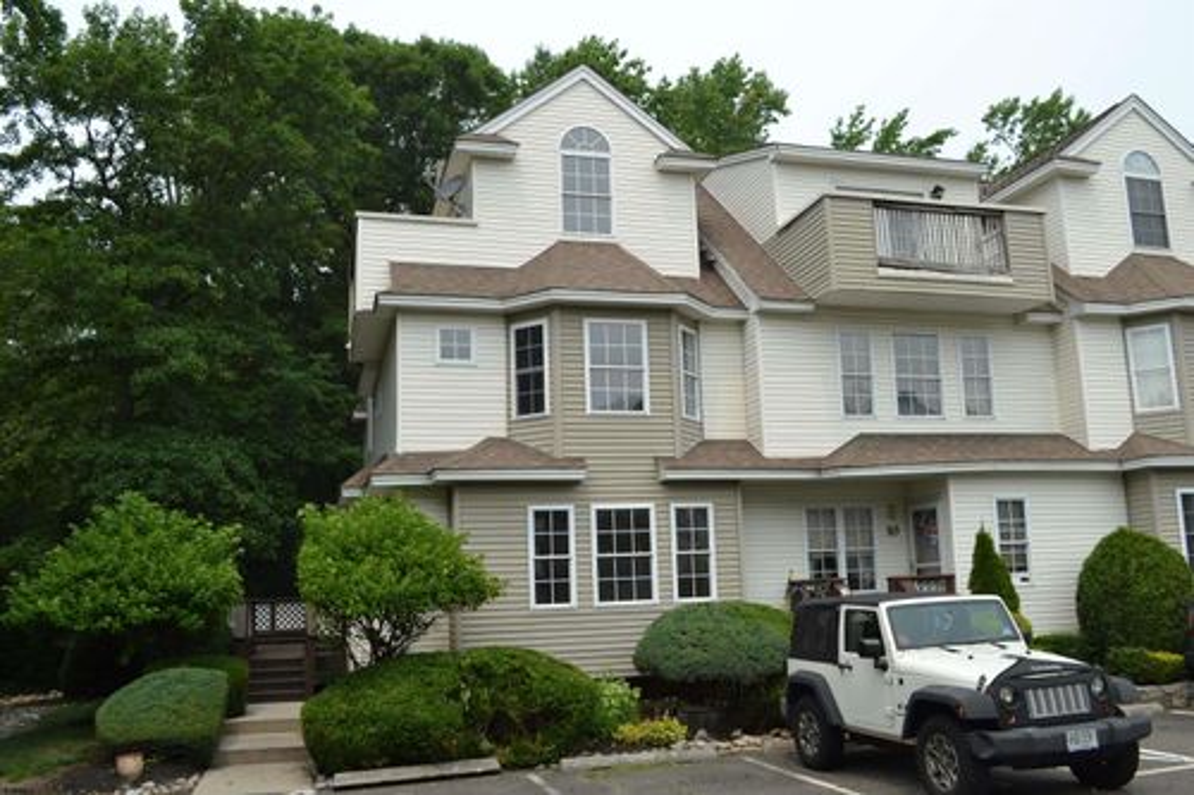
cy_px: 398
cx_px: 597
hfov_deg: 61.9
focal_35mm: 30
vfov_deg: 43.6
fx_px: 995
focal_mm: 20
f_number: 8
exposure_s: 1/250
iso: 100
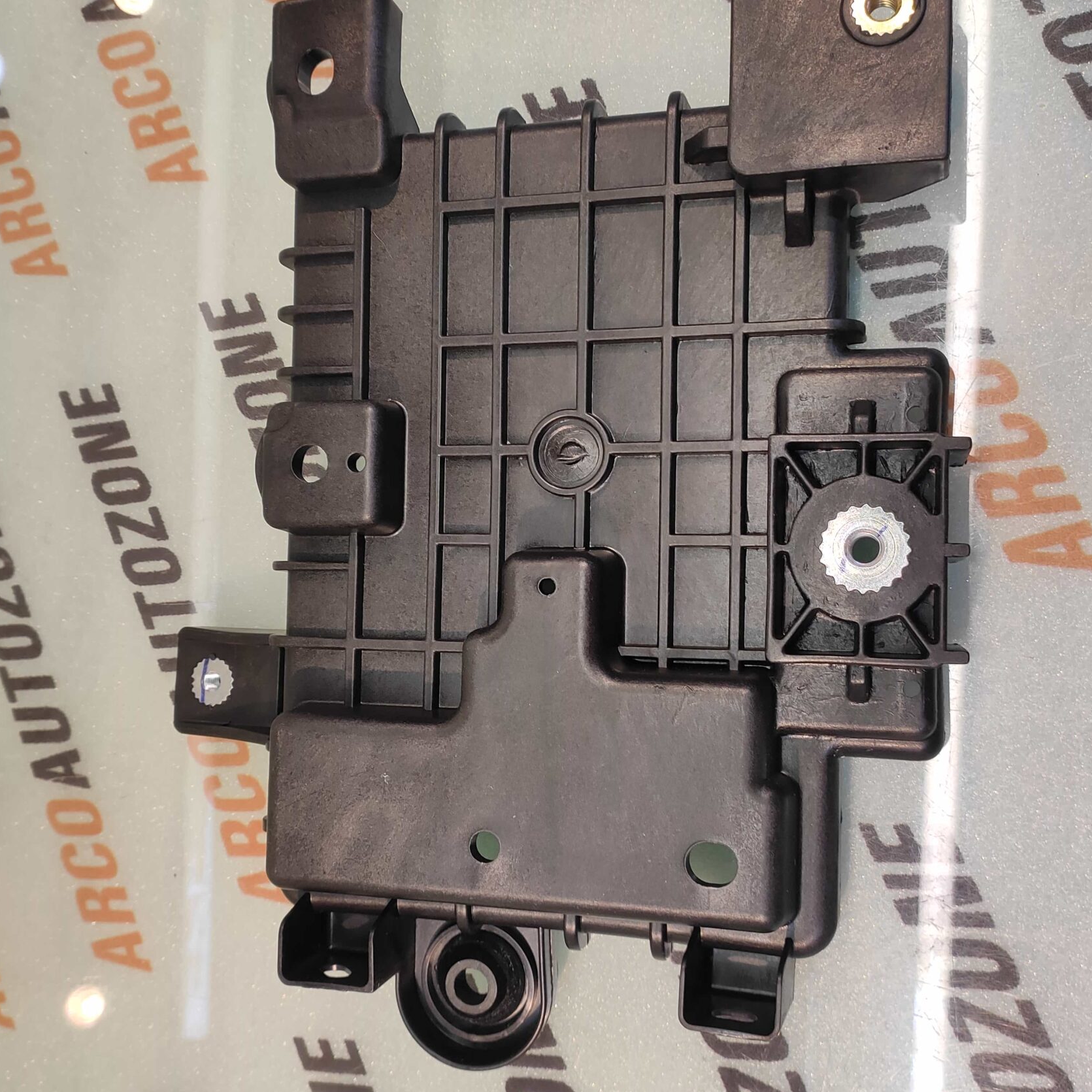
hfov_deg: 67.2
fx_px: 821
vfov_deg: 67.2
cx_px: 560
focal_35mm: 23
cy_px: 565
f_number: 1.79
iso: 133
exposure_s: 1/33
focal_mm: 4.74
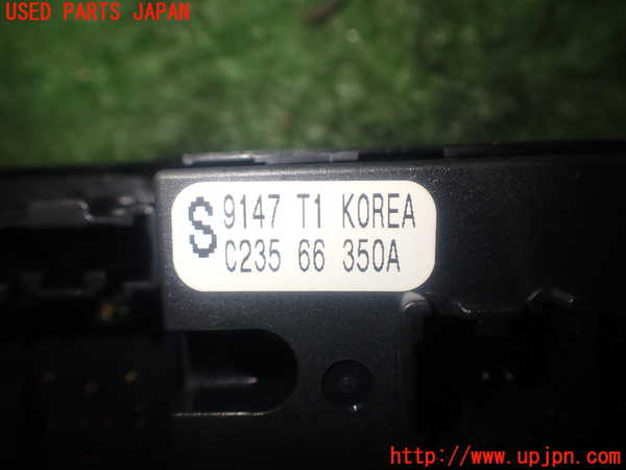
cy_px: 235
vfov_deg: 46.8
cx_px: 313
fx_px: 543
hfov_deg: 60.0
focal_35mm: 30
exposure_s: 1/60
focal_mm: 5.4
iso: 125
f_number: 2.3
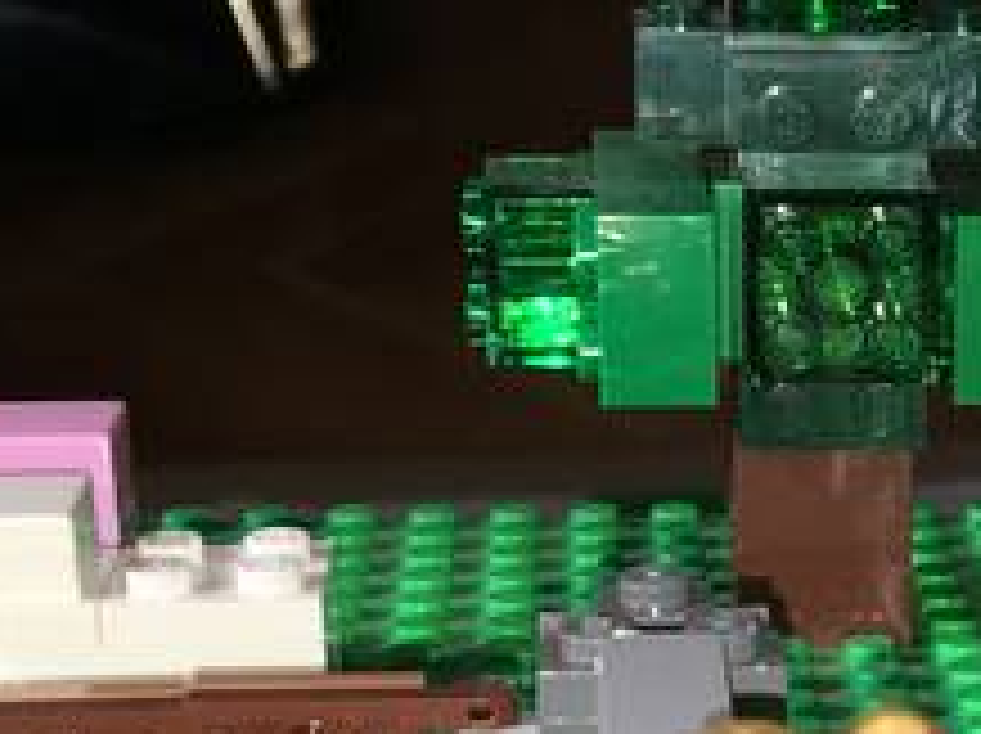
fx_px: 3397
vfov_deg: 12.1
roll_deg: +1.1
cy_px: 795
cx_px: 1040
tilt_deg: -35.5
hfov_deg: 16.0
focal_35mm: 120
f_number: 2.2
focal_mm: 4.15
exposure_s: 1/69
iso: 25
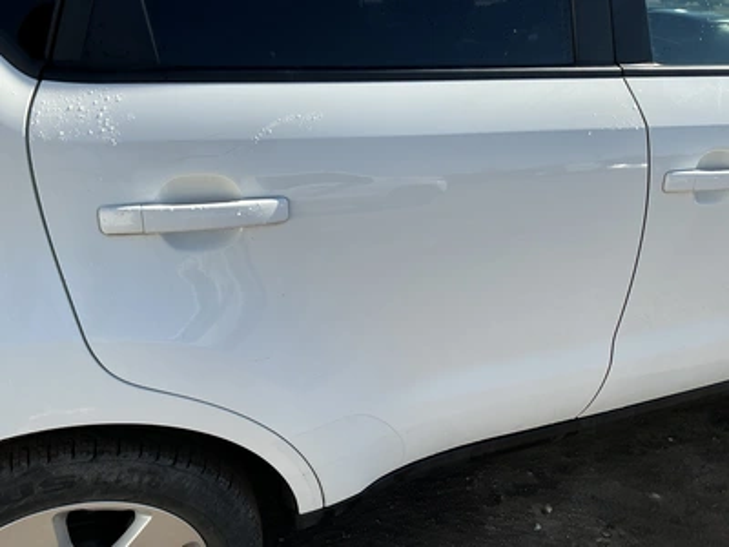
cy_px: 274
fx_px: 590
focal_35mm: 28
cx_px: 364
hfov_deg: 63.4
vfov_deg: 49.7
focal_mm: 3
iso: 25
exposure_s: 1/1451
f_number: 1.8
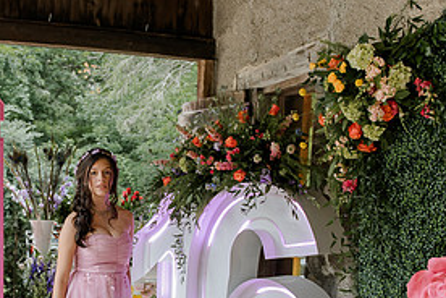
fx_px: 731
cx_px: 97
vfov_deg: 22.7
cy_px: 235
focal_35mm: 59
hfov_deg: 33.1
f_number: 2.8
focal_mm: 26
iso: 500
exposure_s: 1/100
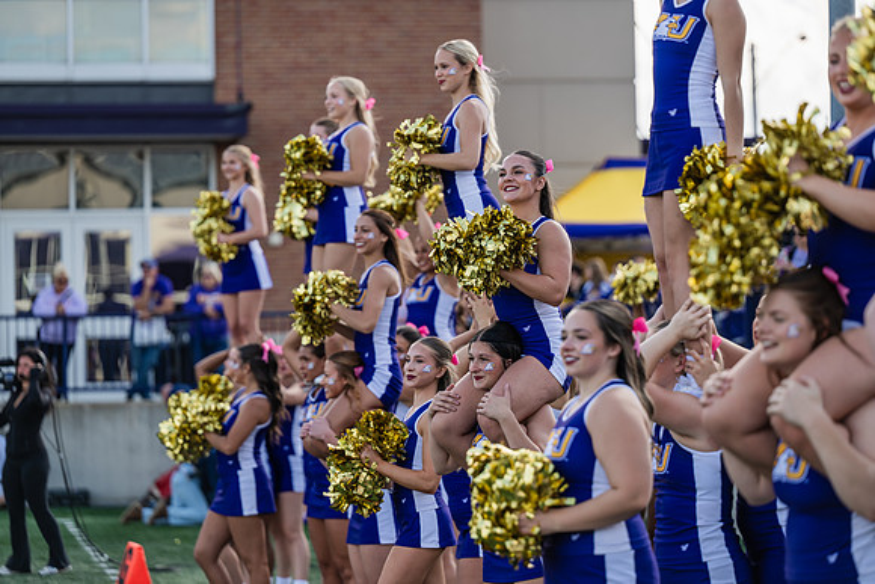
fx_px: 3282
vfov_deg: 10.2
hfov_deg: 15.2
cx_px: 438
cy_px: 292
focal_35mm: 135
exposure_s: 1/640
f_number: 3.2
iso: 100
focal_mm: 135
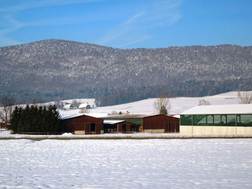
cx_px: 126
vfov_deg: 24.0
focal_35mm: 61
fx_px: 444
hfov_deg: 31.7
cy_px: 94
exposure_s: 1/250
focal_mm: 11
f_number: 8.6
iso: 100
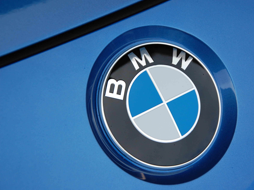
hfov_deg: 14.3
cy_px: 96
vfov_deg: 10.8
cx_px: 159
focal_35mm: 138
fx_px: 1010
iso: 360
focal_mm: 75
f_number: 5.6
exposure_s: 1/500
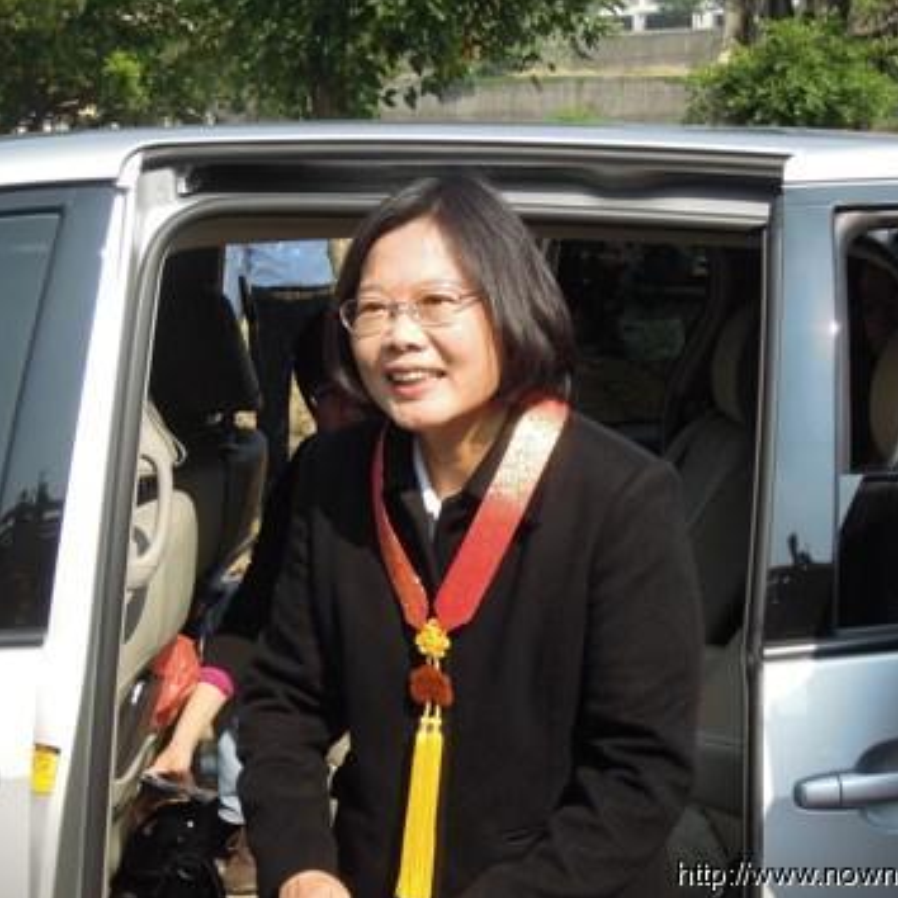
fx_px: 1937
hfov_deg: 26.1
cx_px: 421
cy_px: 452
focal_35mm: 66
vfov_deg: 26.1
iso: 160
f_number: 3.5
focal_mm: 9.9
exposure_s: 1/1000
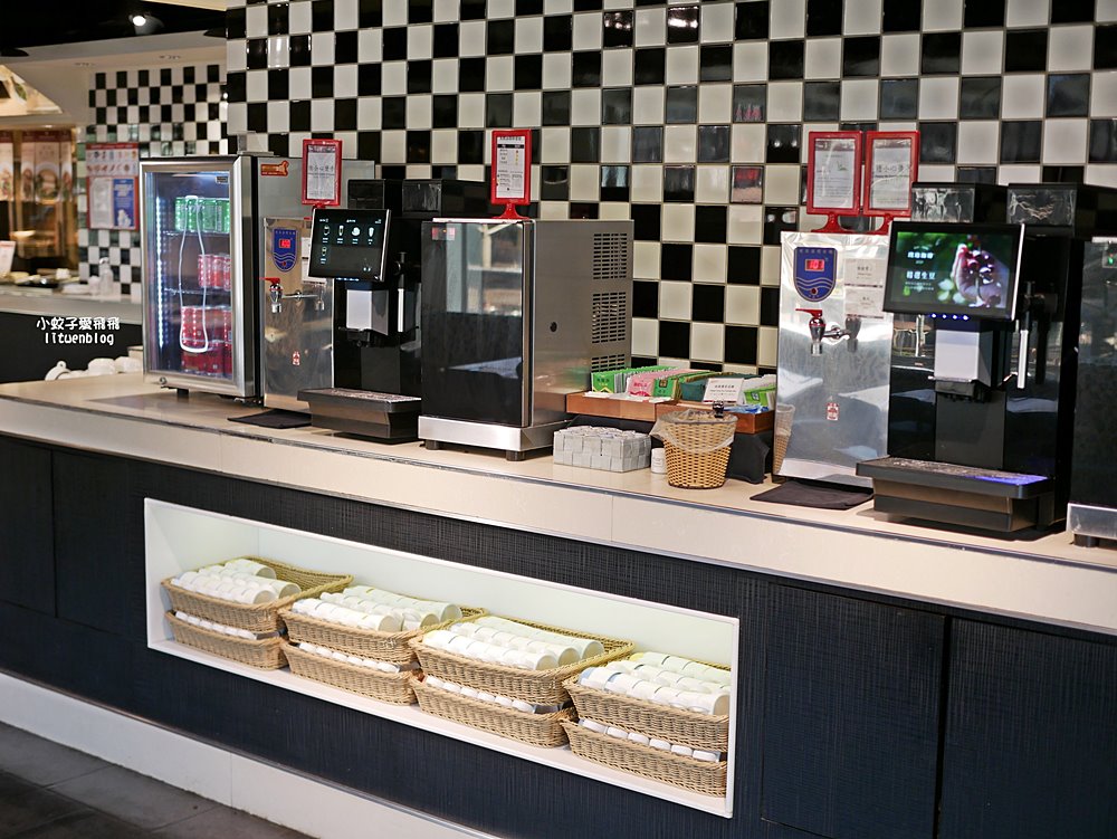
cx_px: 558
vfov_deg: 29.1
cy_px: 420
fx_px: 1614
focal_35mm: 50
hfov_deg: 38.2
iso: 200
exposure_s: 1/80
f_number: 1.8
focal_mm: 25
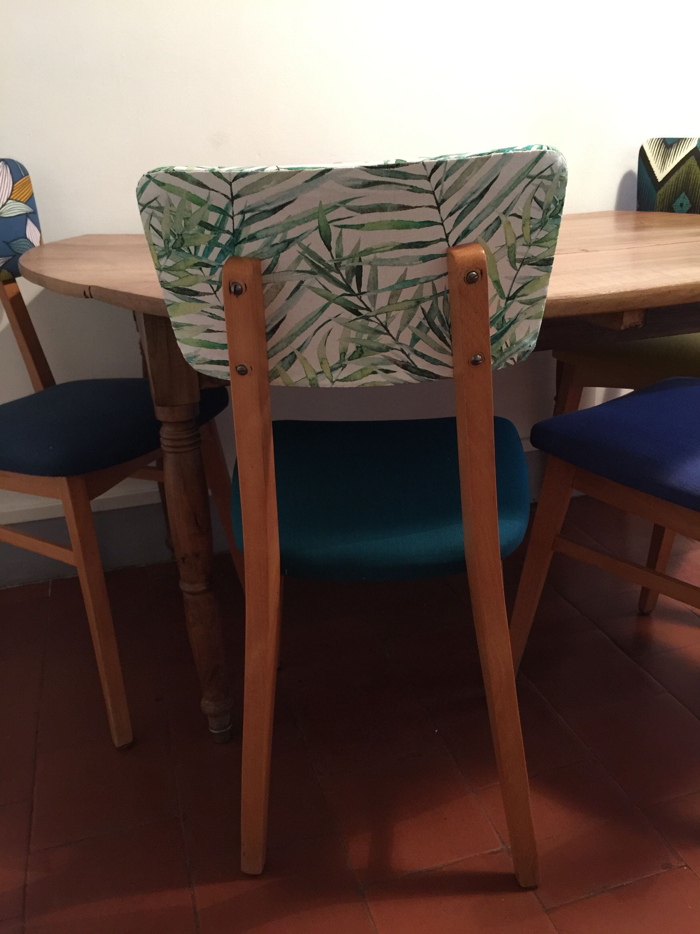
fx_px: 782
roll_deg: +1.7
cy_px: 467
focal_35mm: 29
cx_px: 350
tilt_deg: -18.0
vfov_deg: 61.7
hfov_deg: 48.2
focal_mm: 4.15
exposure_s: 1/8
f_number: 2.2
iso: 160
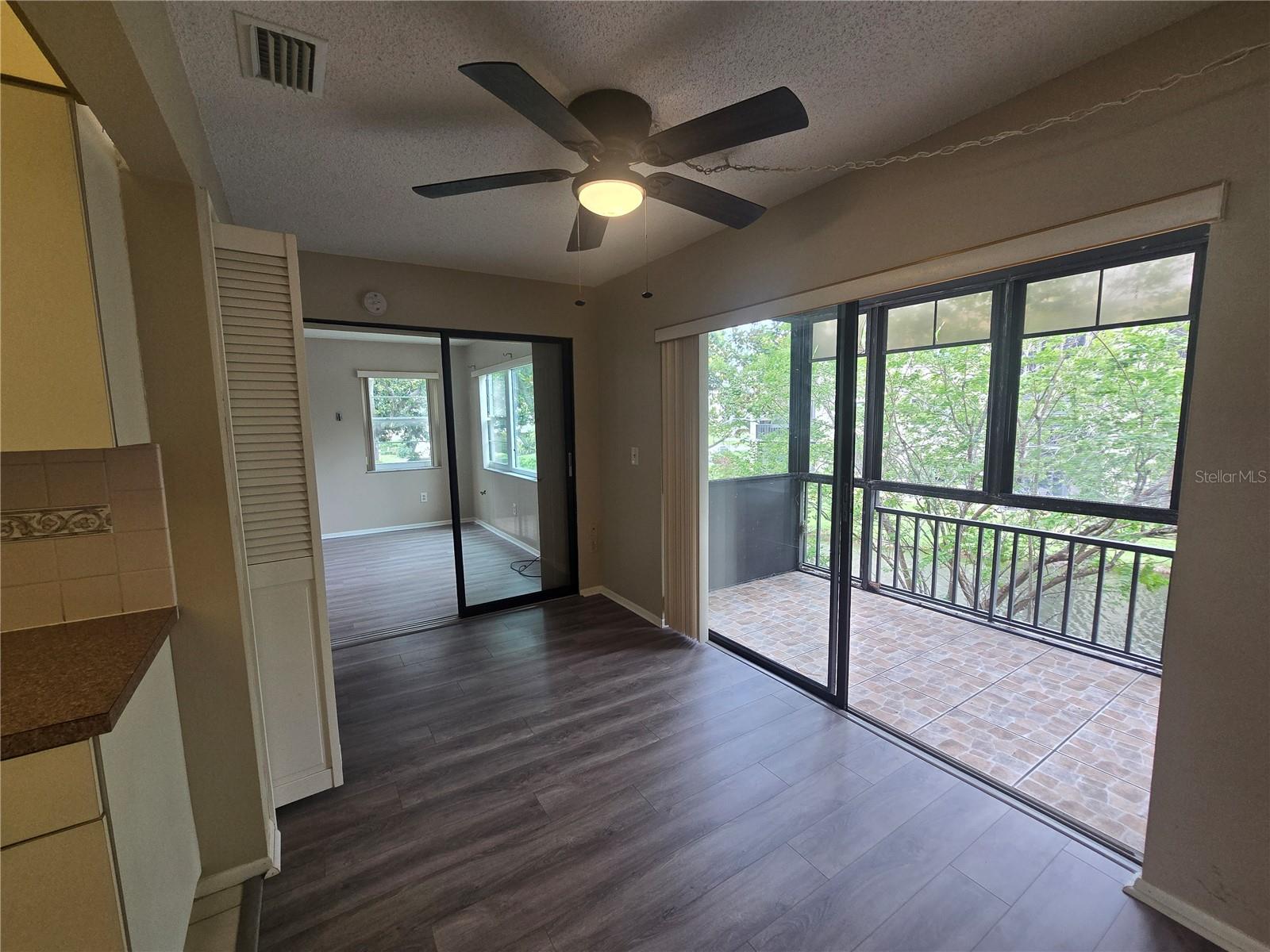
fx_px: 477
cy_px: 476
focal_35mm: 13
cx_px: 635
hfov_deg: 106.2
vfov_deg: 89.9
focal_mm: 2.2
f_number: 2.2
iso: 100
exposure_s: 1/120
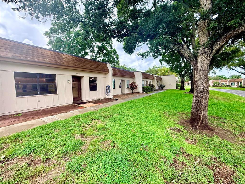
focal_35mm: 14
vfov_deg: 85.7
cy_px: 92
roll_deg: +0.9
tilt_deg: -3.1
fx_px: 99
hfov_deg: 102.1
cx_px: 122
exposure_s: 1/458
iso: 64
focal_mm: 2.22
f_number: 2.2
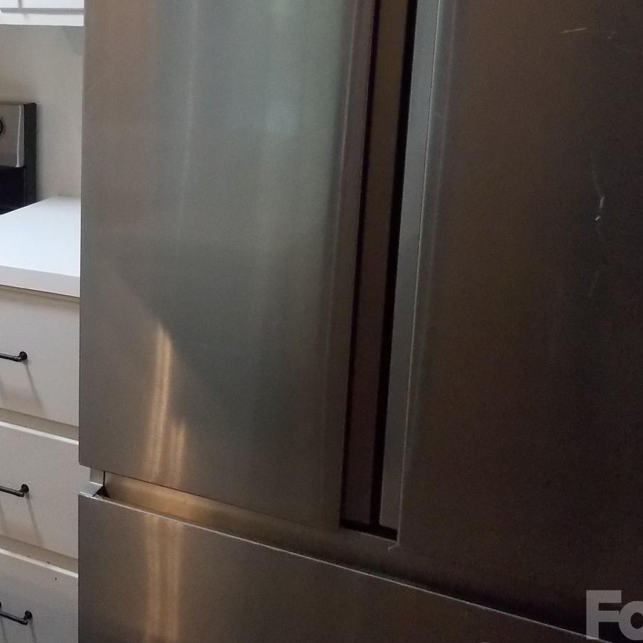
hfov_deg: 35.0
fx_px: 967
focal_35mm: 46
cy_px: 184
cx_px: 85
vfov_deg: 36.2
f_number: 3.1
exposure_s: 1/30
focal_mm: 4
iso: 400
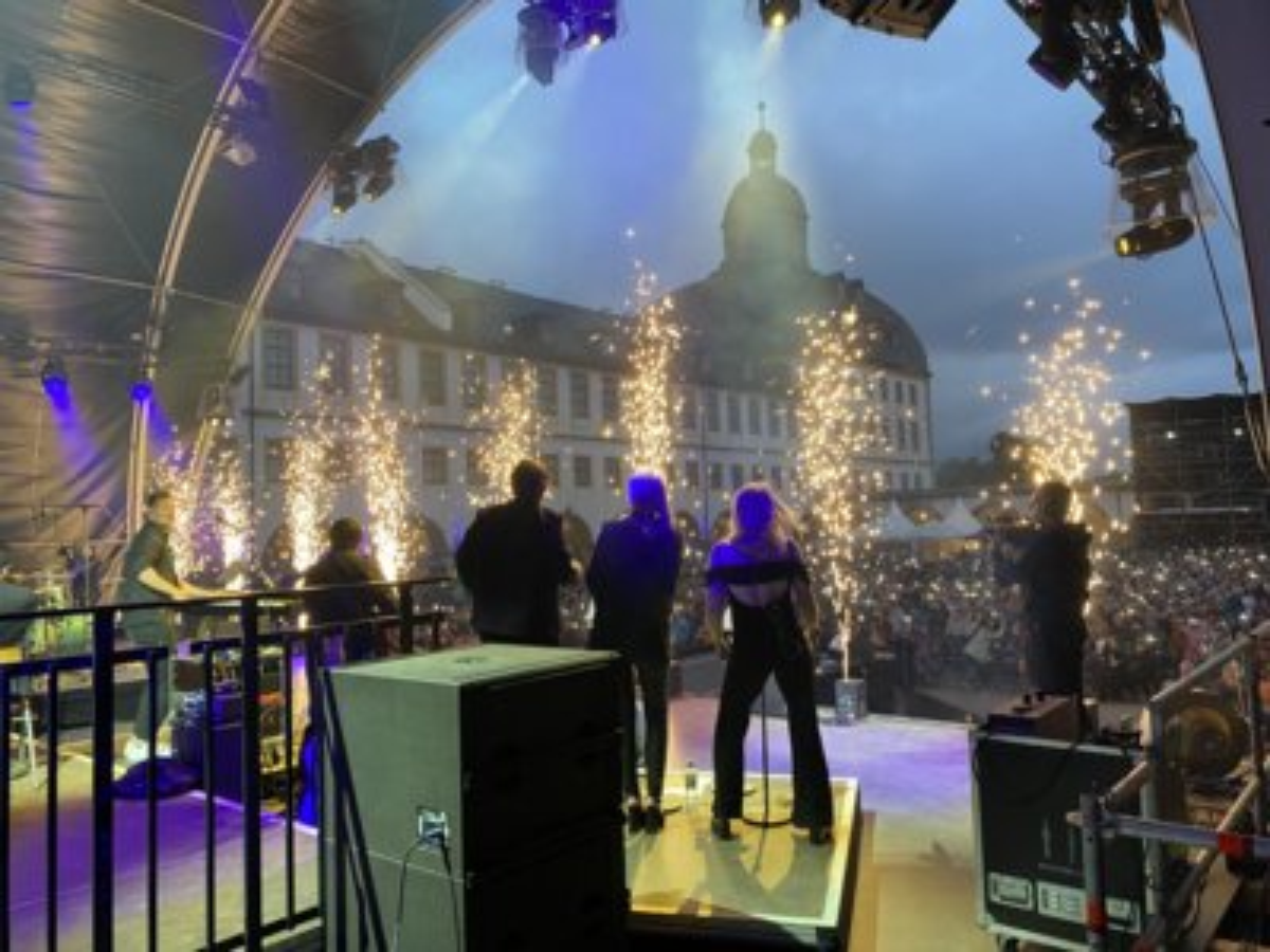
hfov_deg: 67.3
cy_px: 476
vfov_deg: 53.1
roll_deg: +1.6
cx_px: 635
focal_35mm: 26
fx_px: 954
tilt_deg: +2.9
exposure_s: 1/57
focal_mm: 4.25
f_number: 1.8
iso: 80
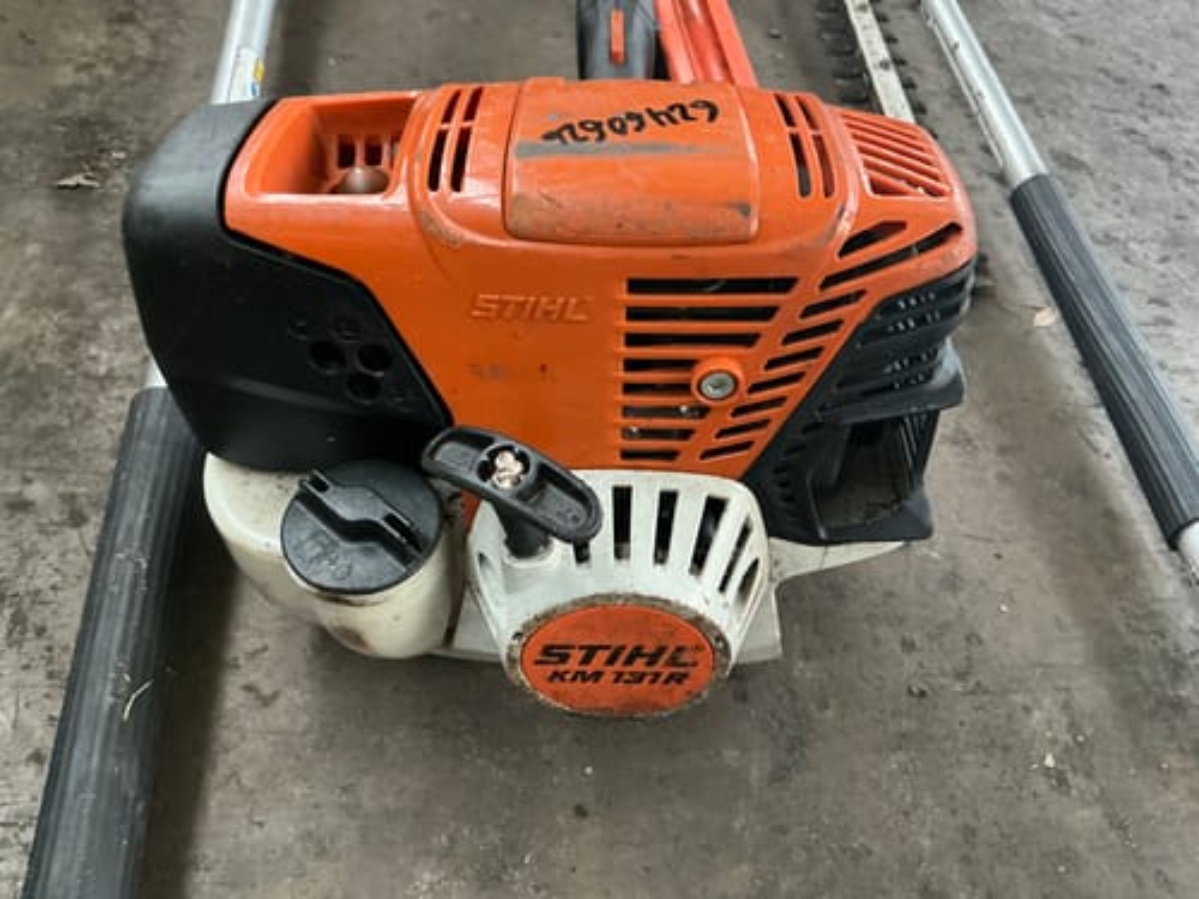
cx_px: 600
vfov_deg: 49.7
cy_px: 450
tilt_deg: -46.5
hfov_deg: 63.4
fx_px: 970
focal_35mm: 28
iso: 320
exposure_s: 1/31
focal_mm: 3
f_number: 1.8
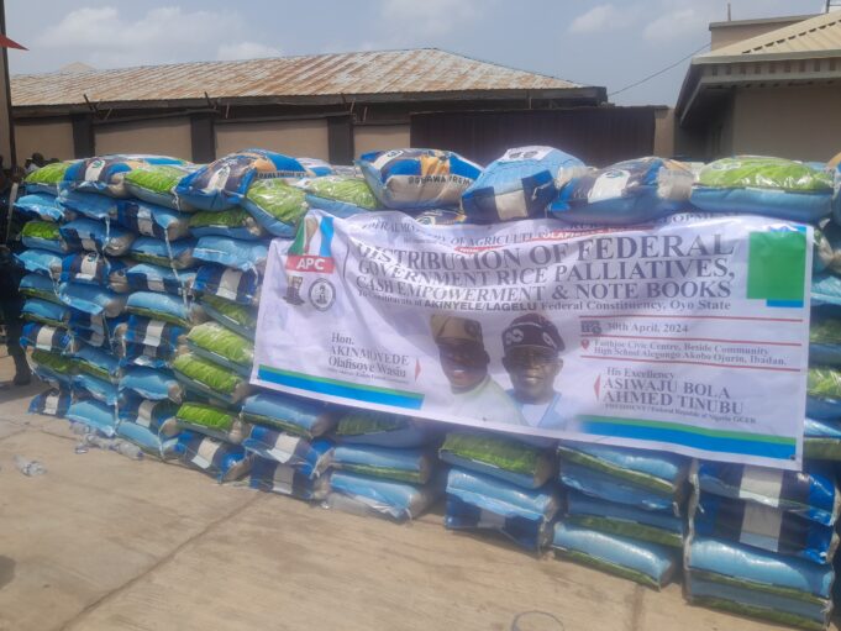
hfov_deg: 67.3
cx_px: 420
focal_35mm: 26
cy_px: 316
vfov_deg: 53.1
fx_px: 632
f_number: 1.8
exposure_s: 1/763
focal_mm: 3.98
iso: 40
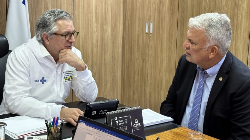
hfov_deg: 36.6
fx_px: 378
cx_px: 133
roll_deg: -1.6
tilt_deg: -7.9
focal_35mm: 57
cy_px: 57
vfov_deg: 21.0
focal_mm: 6.86
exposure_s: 1/40
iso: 200
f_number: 1.78
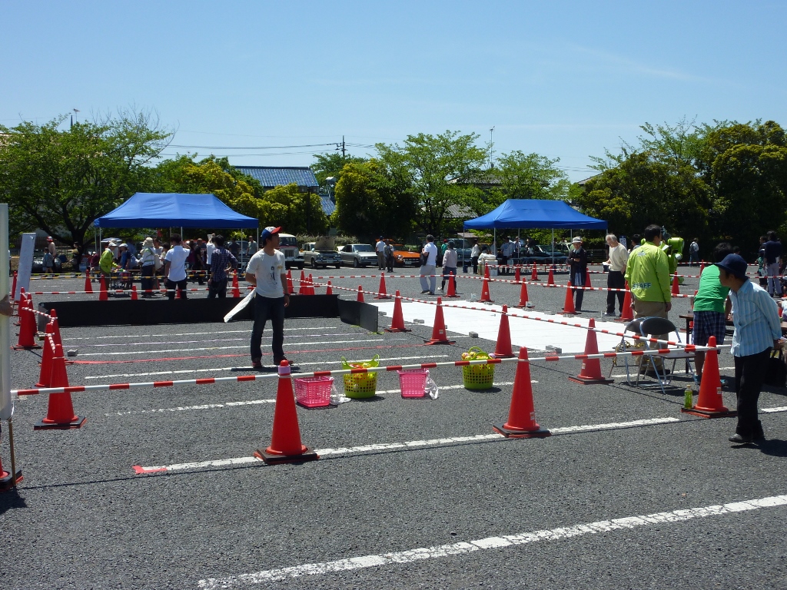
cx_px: 394
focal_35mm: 40
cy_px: 295
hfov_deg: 46.8
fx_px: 909
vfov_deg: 36.0
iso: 80
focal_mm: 6.5
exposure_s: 1/500
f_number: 5
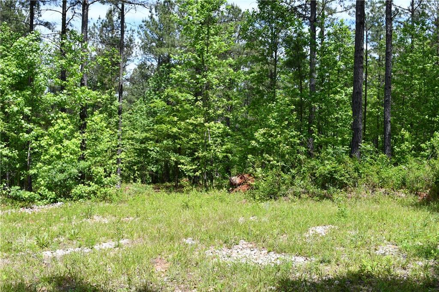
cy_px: 146
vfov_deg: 36.8
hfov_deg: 53.1
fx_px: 439
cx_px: 220
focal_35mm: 36
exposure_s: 1/250
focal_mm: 18
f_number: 8
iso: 160
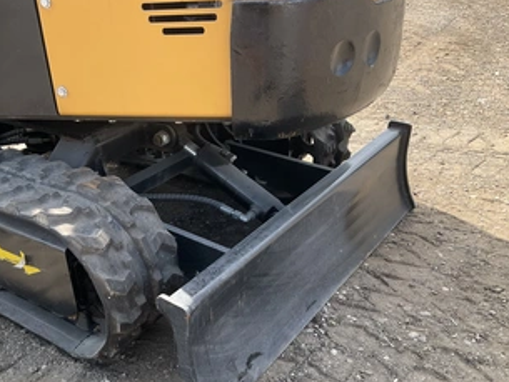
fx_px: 559
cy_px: 229
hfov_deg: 48.6
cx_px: 197
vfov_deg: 37.6
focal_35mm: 38
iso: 25
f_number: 1.8
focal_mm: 3
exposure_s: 1/247
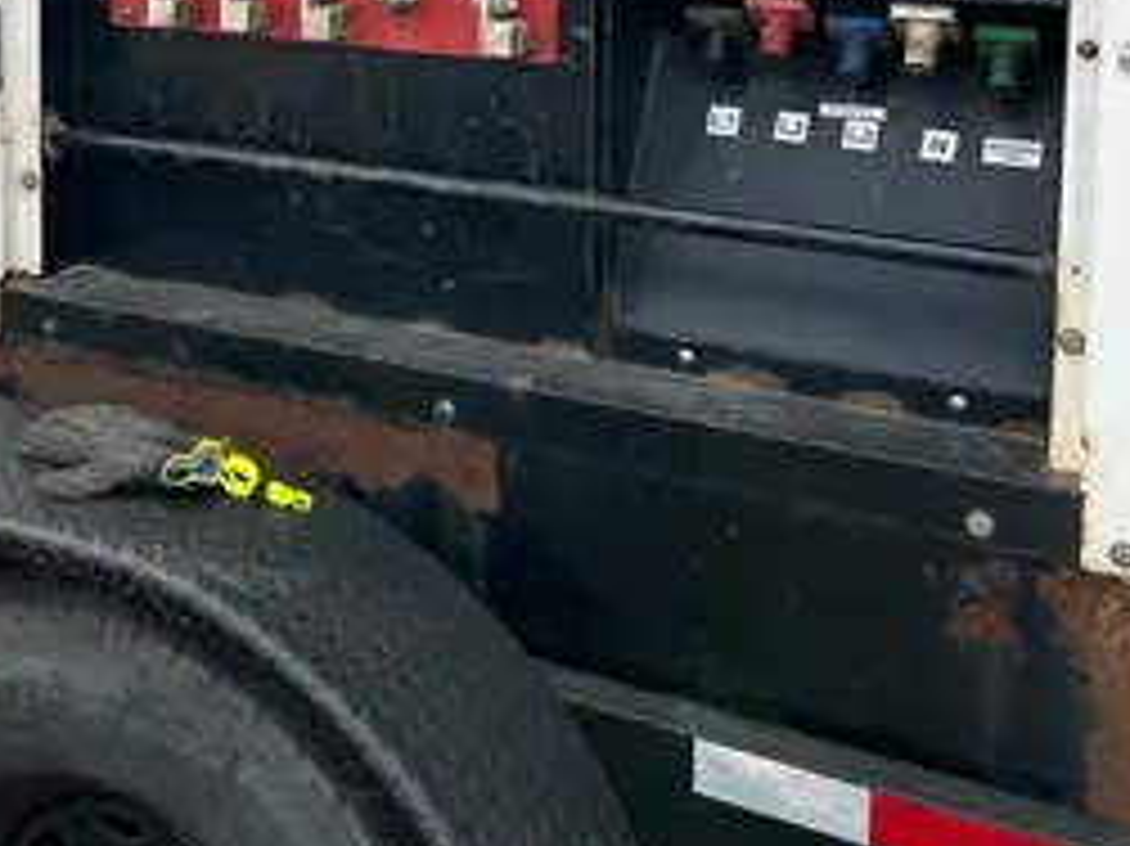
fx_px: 1860
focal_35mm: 57
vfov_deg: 24.3
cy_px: -38
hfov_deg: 32.6
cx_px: 180
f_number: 1.5
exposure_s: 1/567
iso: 50
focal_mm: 5.7
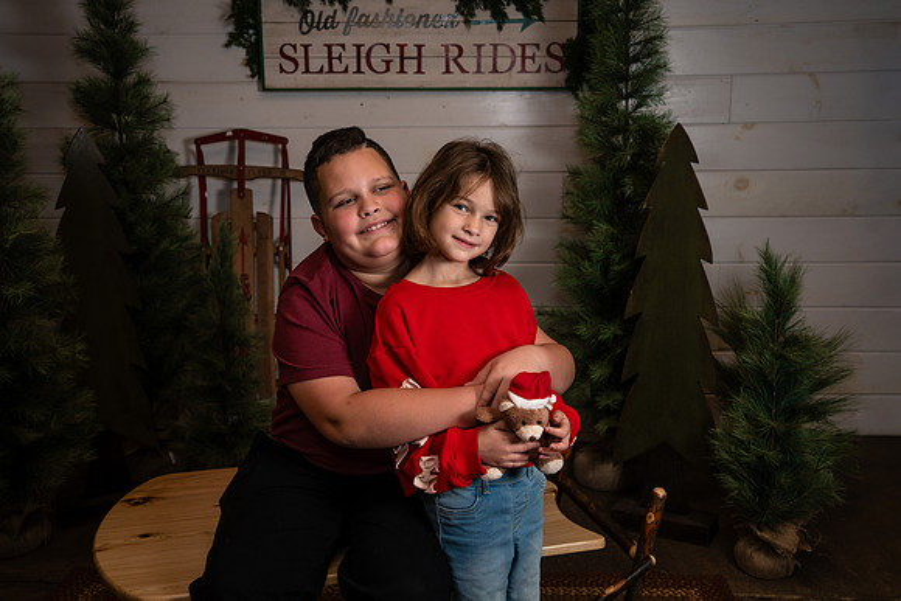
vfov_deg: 35.7
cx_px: 450
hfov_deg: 51.5
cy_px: 300
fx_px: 934
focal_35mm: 37
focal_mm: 37
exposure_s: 1/250
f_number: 6.3
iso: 400
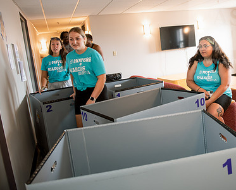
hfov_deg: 49.9
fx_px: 245
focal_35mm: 35
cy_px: 74
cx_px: 170
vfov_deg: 42.0
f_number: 3.2
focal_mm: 24
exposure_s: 1/30
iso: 400
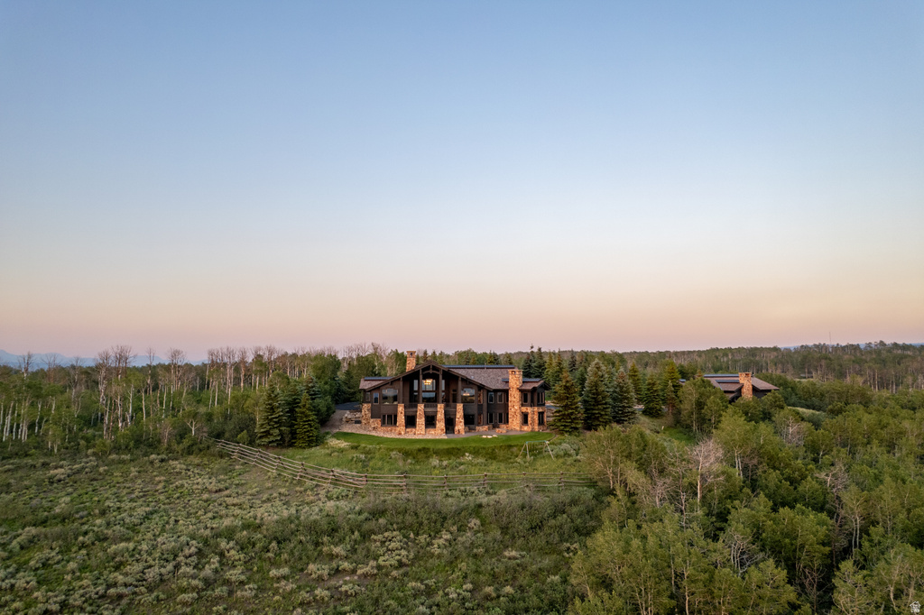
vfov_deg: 57.2
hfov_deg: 78.6
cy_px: 308
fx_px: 564
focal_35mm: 22
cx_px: 462
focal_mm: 8.38
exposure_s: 1/100
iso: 100
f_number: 2.8
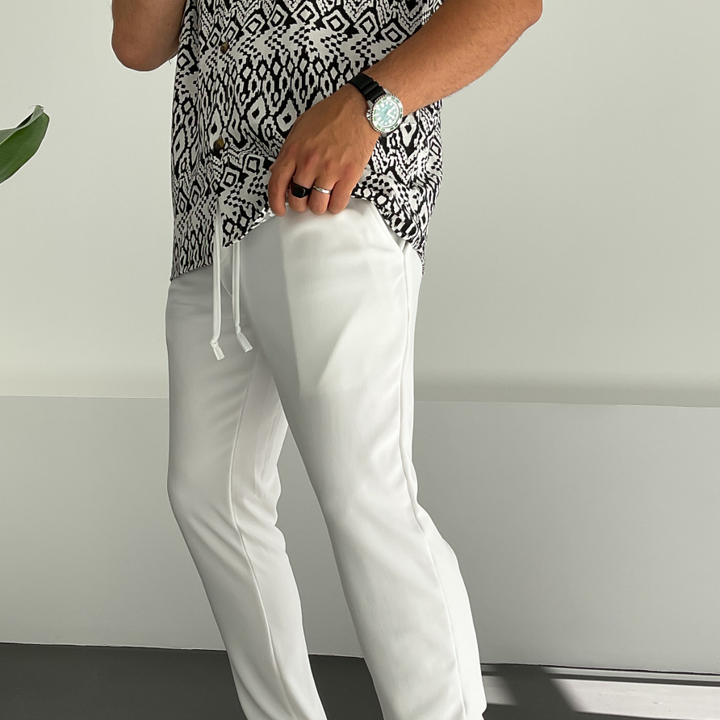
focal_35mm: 46
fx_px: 1082
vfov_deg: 36.4
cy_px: 482
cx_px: 301
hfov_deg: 36.7
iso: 16
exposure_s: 1/500
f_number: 1.8
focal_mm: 3
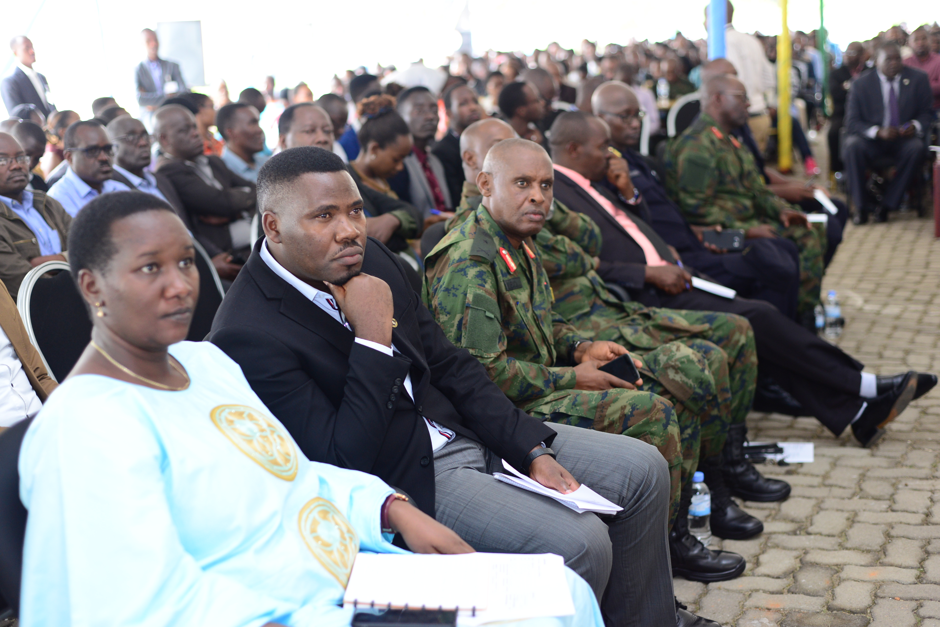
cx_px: 470
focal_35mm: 50
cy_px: 314
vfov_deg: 27.0
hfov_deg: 39.6
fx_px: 1306
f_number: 2.8
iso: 800
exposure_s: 1/100
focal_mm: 50
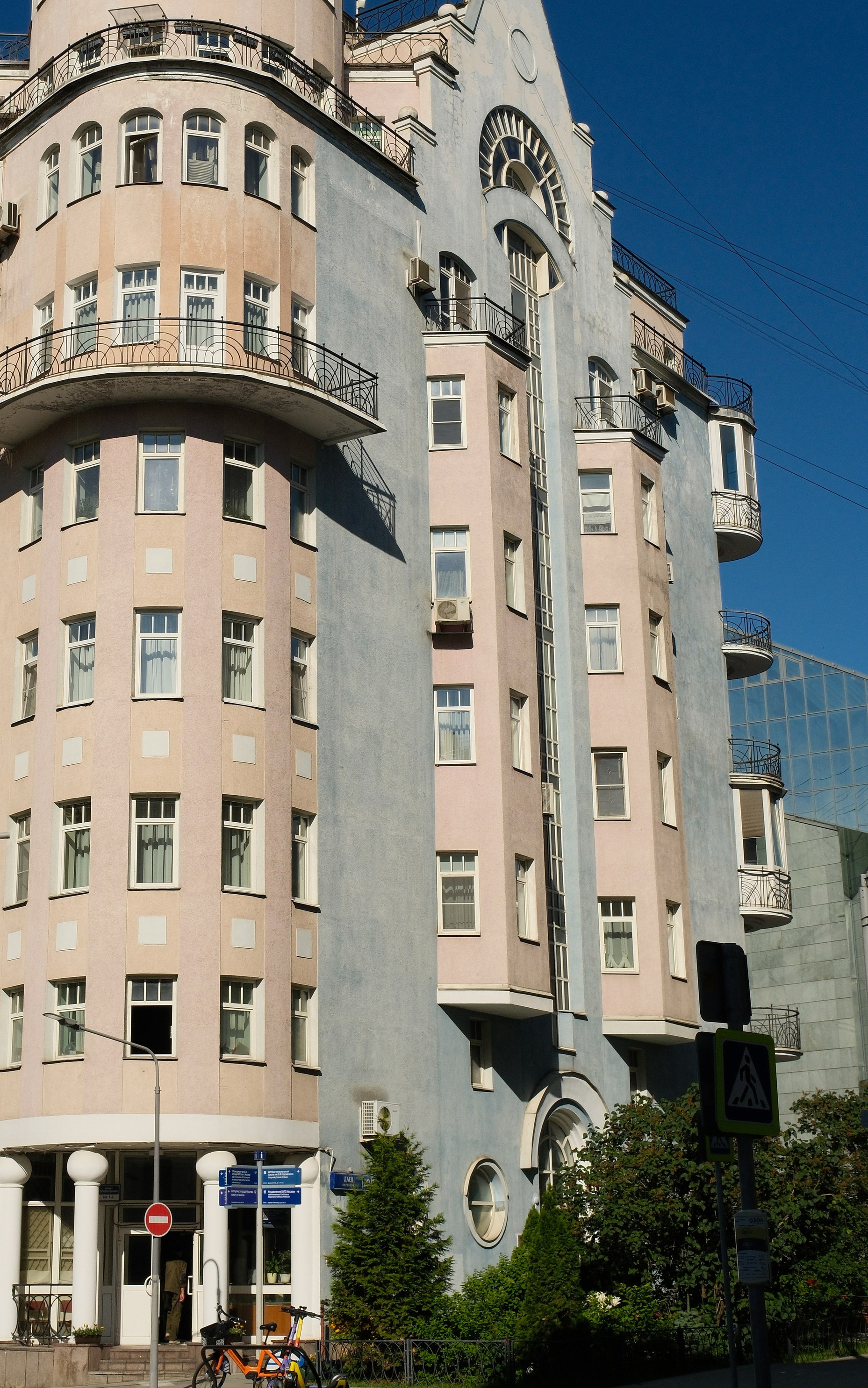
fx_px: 2044
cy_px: 528
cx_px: 312
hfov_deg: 23.9
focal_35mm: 54
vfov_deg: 37.3
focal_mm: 27
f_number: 8
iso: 640
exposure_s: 1/2700
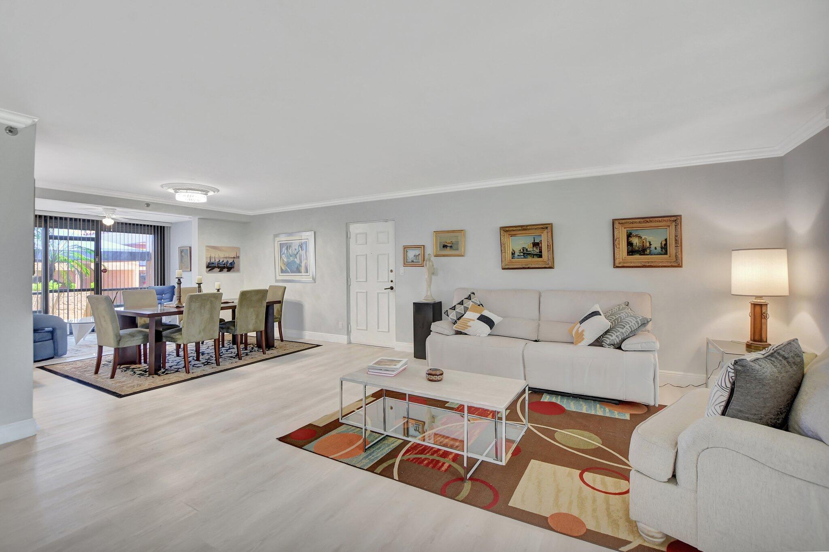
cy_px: 276
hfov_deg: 100.4
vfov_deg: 77.3
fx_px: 345
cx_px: 414
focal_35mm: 15
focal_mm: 10
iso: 1000
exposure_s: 1/3.33
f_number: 8
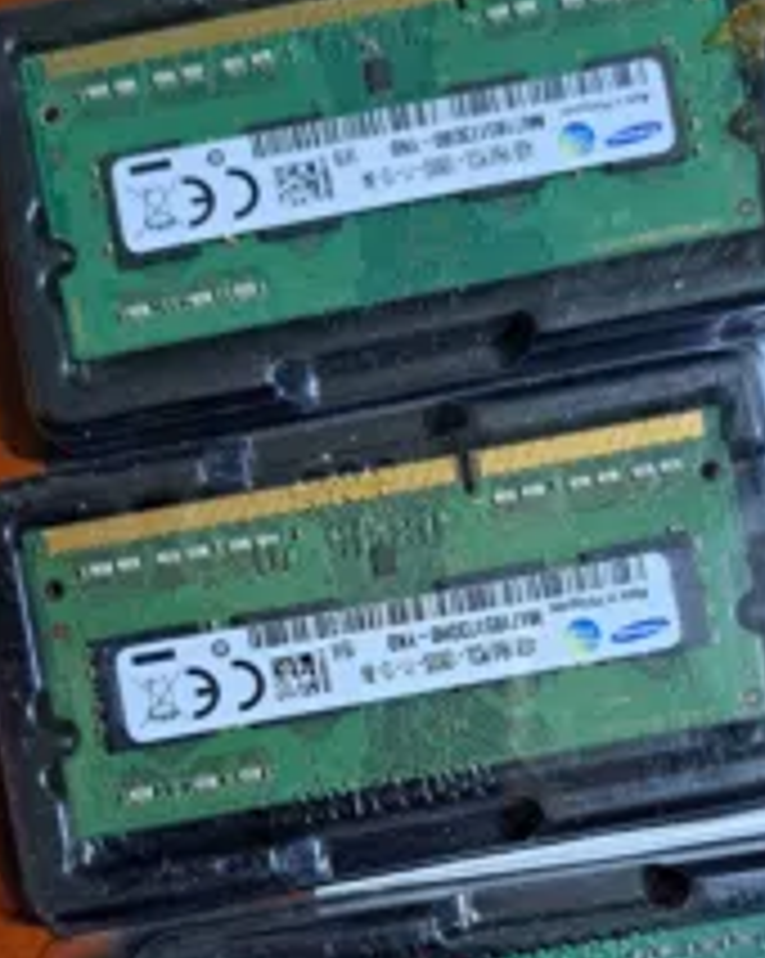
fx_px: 1247
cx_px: 423
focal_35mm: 44
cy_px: 693
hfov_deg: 34.1
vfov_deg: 41.1
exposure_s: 1/50
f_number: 1.8
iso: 320
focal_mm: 5.23
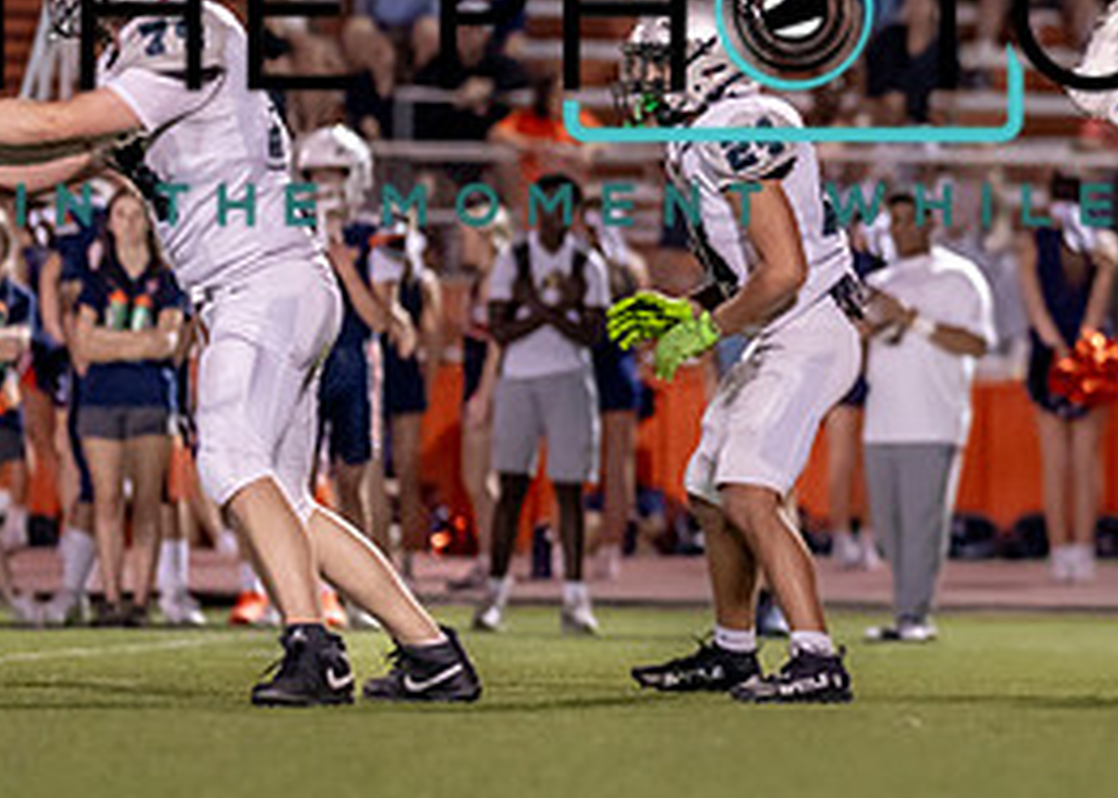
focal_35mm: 477
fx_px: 15142
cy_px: 154
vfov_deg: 3.0
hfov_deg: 4.2
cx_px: 1435
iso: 1600
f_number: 1.8
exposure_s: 1/1000
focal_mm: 135
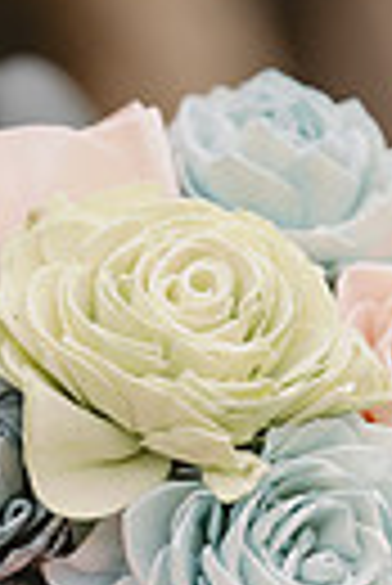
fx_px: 3942
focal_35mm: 242
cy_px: 837
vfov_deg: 8.3
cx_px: 59
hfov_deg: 5.7
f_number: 2.8
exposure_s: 1/1600
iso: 400
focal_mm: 70
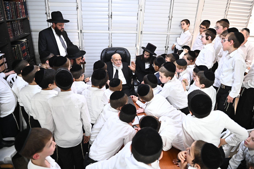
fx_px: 169
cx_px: 127
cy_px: 84
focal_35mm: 24
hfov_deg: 73.8
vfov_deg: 53.1
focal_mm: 24
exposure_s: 1/200
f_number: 3.2
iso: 2000
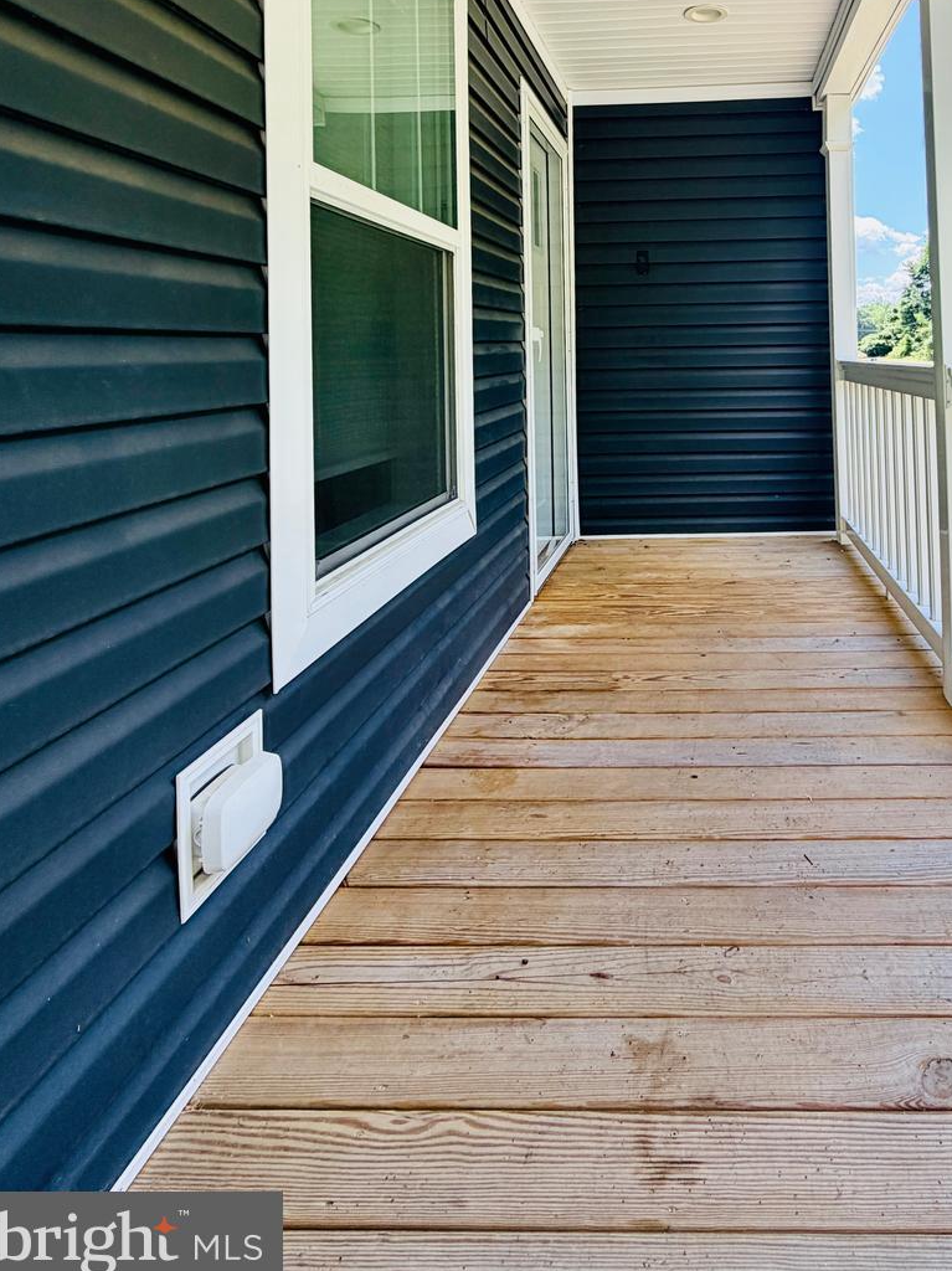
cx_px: 687
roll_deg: -0.2
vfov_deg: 74.2
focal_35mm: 21
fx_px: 771
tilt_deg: +1.4
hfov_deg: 60.7
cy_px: 340
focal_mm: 2.22
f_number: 2.2
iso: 50
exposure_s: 1/270
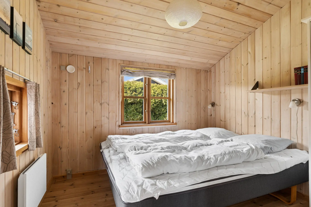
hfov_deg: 85.4
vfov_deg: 63.2
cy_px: 104
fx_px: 168
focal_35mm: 20
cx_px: 156
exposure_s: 1/10
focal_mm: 13
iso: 200
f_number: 8
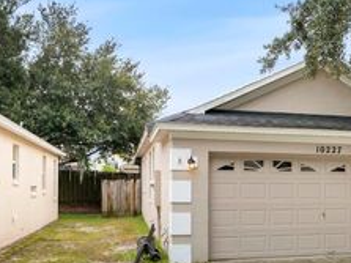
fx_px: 568
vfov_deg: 25.9
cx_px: 354
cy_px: 182
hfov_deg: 31.6
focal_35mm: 56
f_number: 10
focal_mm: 26
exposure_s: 1/80
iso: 400
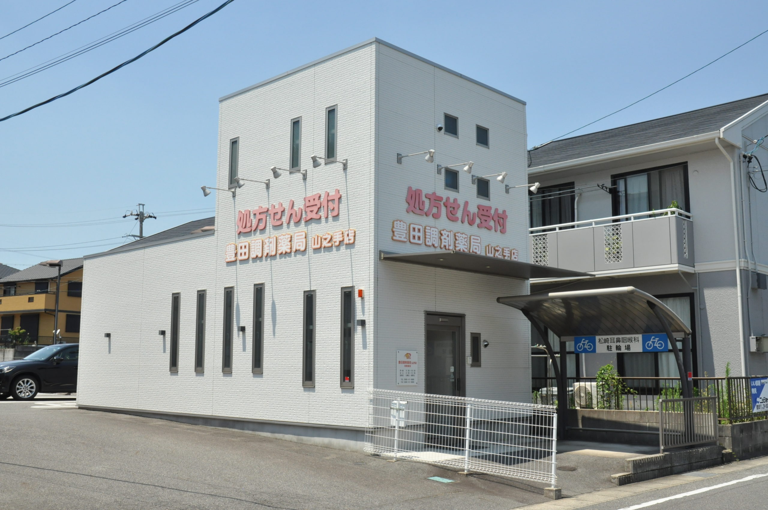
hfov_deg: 51.3
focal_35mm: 38
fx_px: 799
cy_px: 255
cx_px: 384
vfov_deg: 35.4
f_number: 13
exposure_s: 1/640
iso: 800
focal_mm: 25
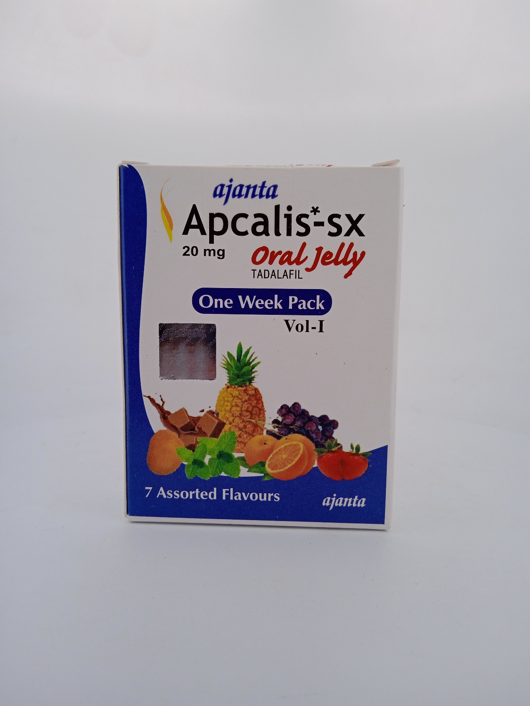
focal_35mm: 28
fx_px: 572
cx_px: 265
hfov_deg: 49.7
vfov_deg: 63.4
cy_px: 353
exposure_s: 1/176
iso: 100
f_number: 2.2
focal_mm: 3.43
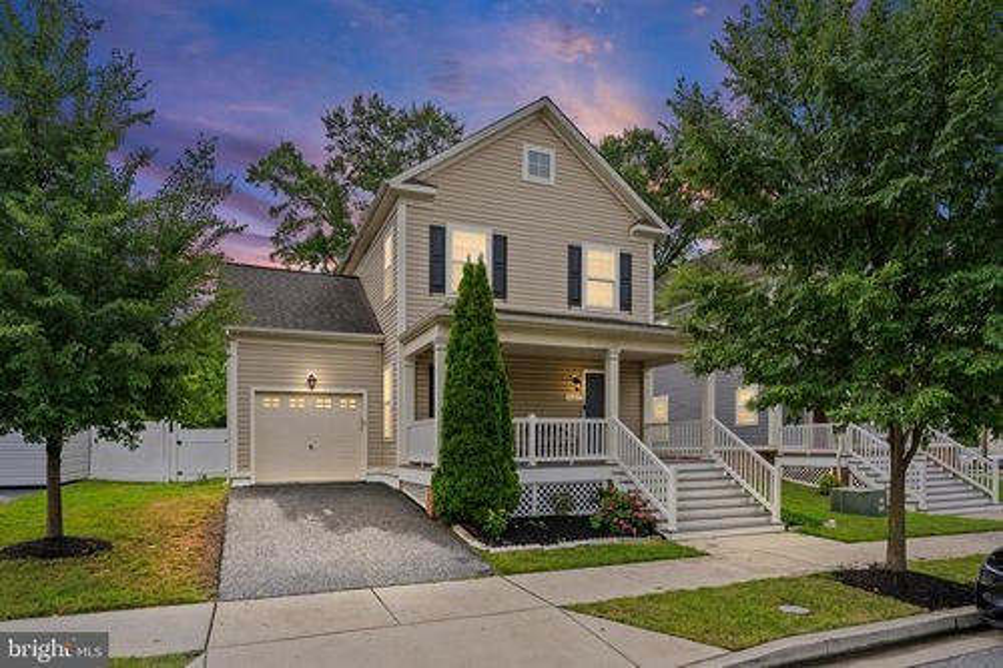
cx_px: 502
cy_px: 334
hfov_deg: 84.0
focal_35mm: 20
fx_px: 557
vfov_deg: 61.9
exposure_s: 1/125
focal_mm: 20
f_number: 9
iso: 125
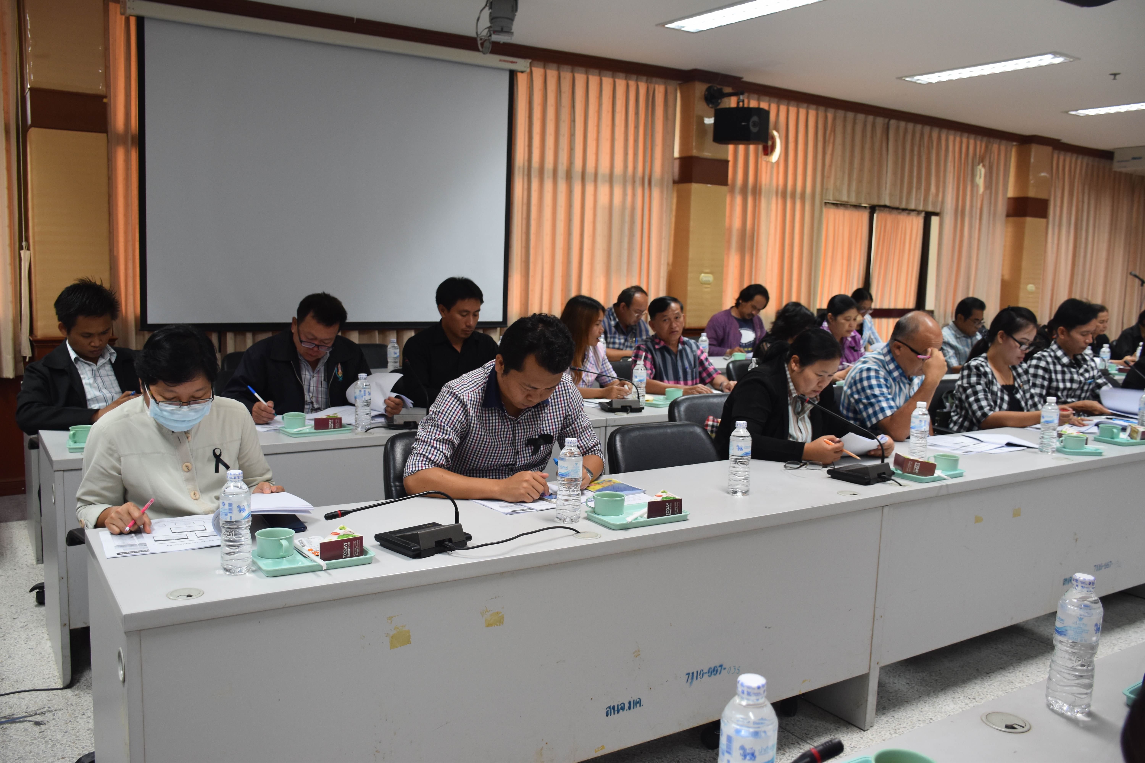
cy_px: 382
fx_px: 954
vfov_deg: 43.6
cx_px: 572
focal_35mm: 30
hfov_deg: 61.9
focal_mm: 20
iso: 560
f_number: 4
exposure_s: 1/60
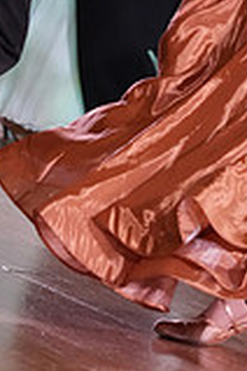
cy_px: -196
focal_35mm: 368
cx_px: 118
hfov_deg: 3.7
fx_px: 3787
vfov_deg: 5.5
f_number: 5
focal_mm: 101
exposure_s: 1/320
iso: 5000
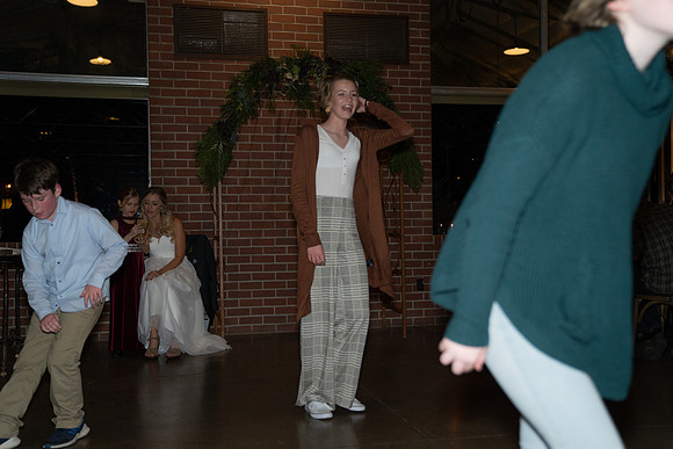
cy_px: 224
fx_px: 748
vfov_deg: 33.4
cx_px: 336
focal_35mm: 40
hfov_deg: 48.4
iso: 2500
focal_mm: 40
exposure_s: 1/250
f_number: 2.8
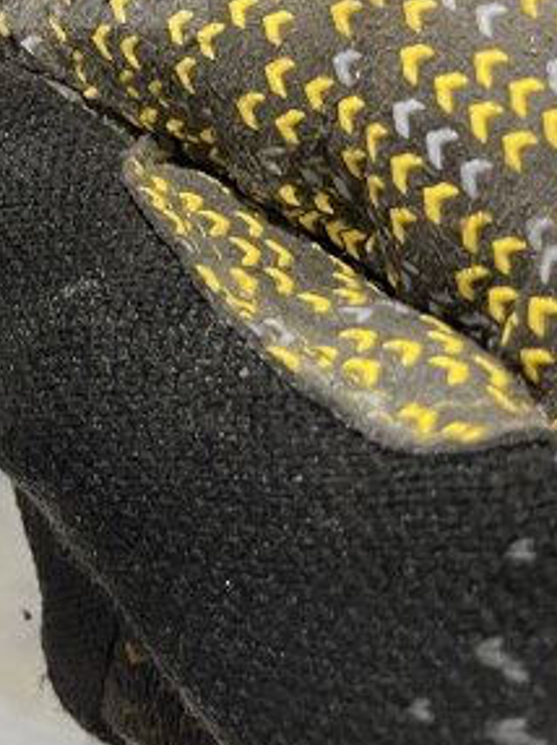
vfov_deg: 23.7
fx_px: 1590
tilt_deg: -39.6
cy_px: -178
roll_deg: +4.2
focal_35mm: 74
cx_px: -86
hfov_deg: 18.9
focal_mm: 4.2
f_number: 1.6
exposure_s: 1/74
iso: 125
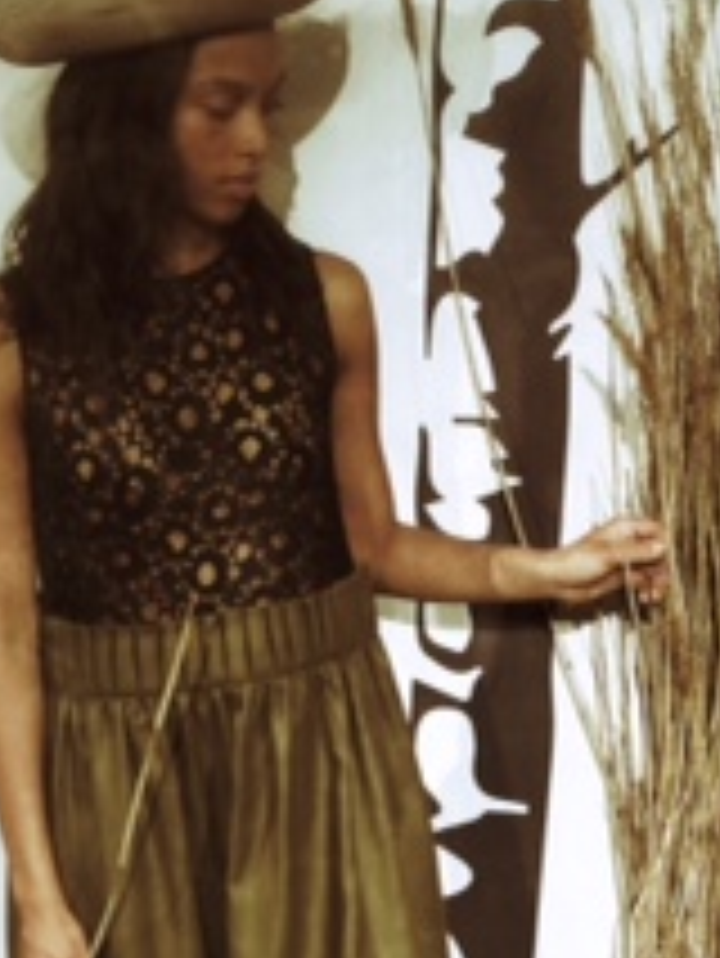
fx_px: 2493
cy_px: 895
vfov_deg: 21.2
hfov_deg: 16.2
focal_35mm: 90
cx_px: 630
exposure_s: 1/30
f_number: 2.2
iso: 100
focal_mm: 4.12
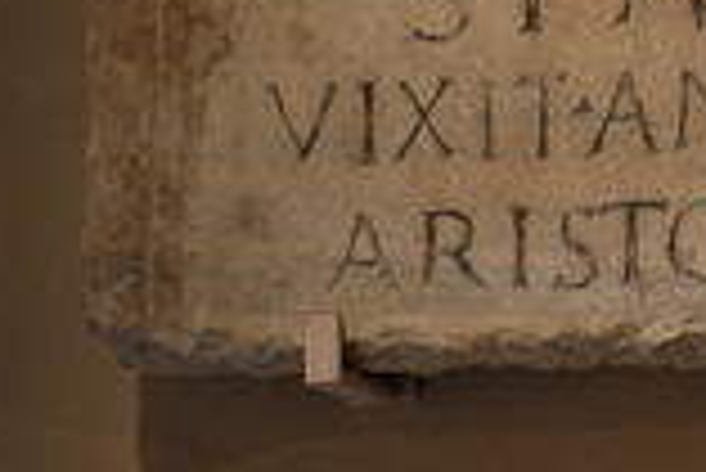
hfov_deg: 3.5
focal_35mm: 587
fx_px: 11522
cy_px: 52
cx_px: 962
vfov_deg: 2.3
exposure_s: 1/60
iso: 125
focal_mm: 140
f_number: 4.8
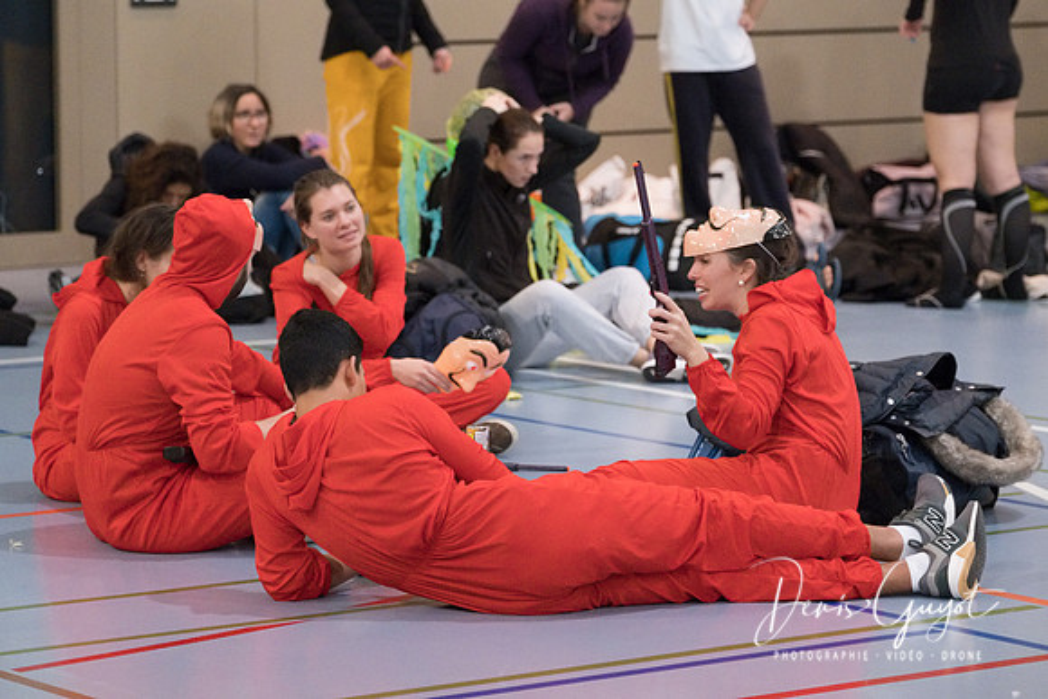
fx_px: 3960
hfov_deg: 15.1
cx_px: 511
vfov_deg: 10.1
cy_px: 275
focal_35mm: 136
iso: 5000
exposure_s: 1/320
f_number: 2.8
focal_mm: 74.4
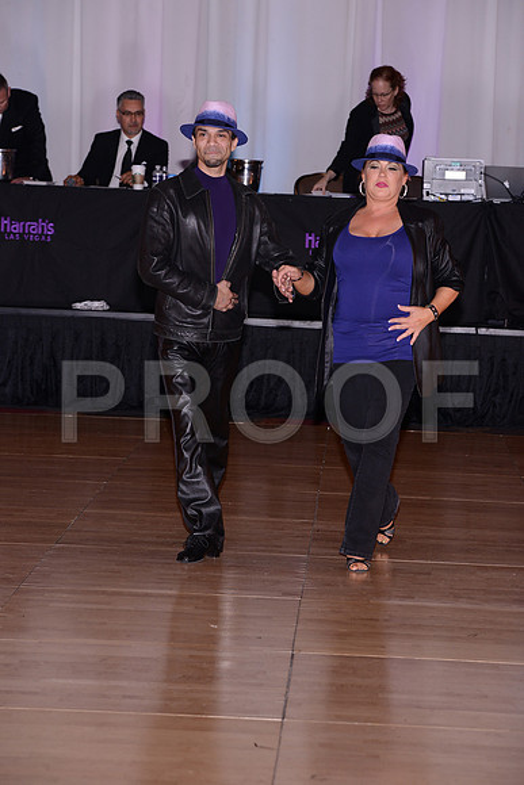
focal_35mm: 122
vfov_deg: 16.8
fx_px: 2662
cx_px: 262
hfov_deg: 11.2
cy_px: 392
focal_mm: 122
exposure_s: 1/250
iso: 800
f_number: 7.1
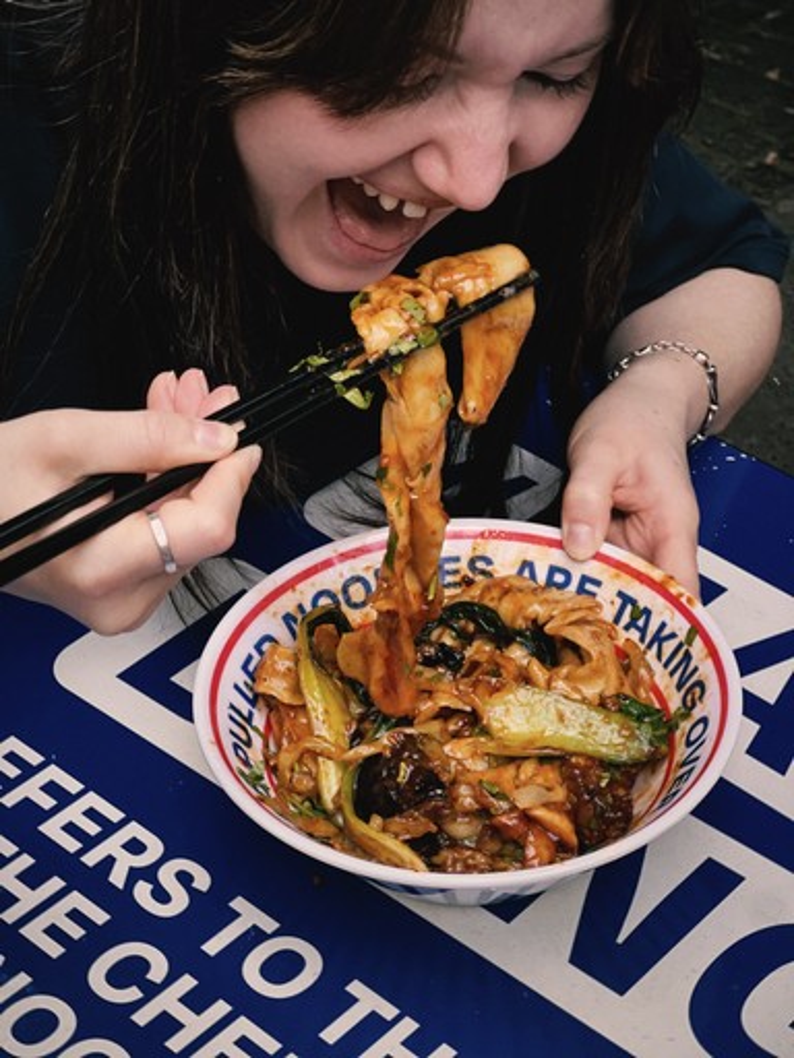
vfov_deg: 25.3
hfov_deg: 19.1
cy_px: 529
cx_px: 397
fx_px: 2355
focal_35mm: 77
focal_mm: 9
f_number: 2.8
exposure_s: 1/121
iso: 100
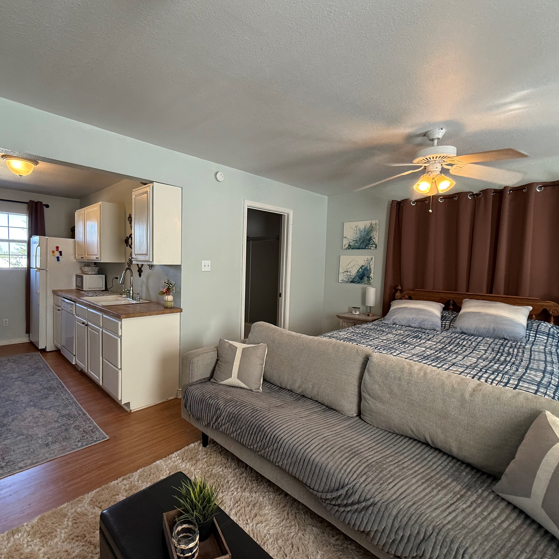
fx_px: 311
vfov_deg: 84.0
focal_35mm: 17
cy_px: 281
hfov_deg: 83.1
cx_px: 228
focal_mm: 2.22
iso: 250
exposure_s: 1/120
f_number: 2.2
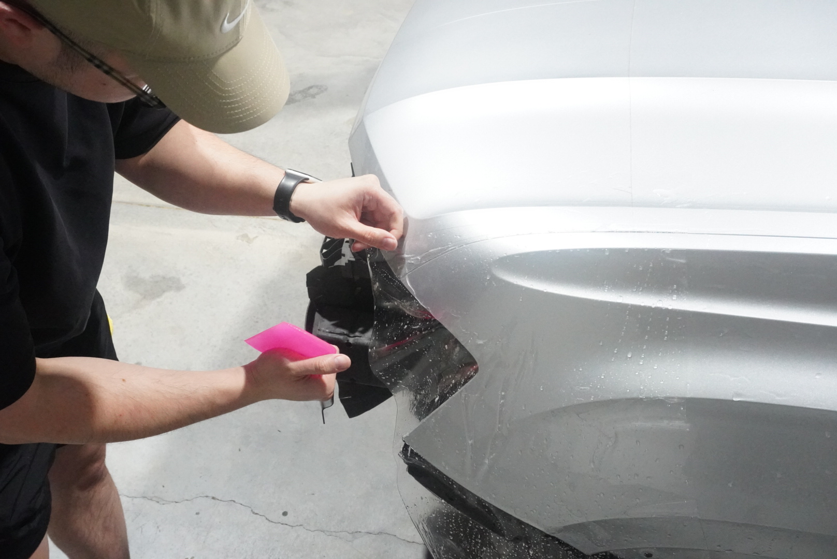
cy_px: 280
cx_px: 418
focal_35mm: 38
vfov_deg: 35.5
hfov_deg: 51.3
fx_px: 872
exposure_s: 1/250
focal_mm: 25
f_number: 8
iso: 10000
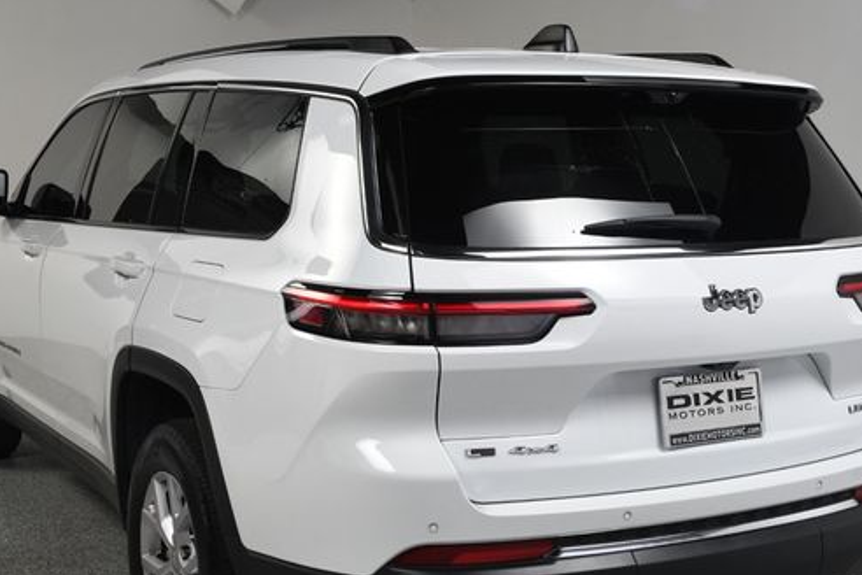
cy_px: 368
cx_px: 440
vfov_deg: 25.9
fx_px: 1245
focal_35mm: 52
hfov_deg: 38.2
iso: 100
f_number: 13
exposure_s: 1/160
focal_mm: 27
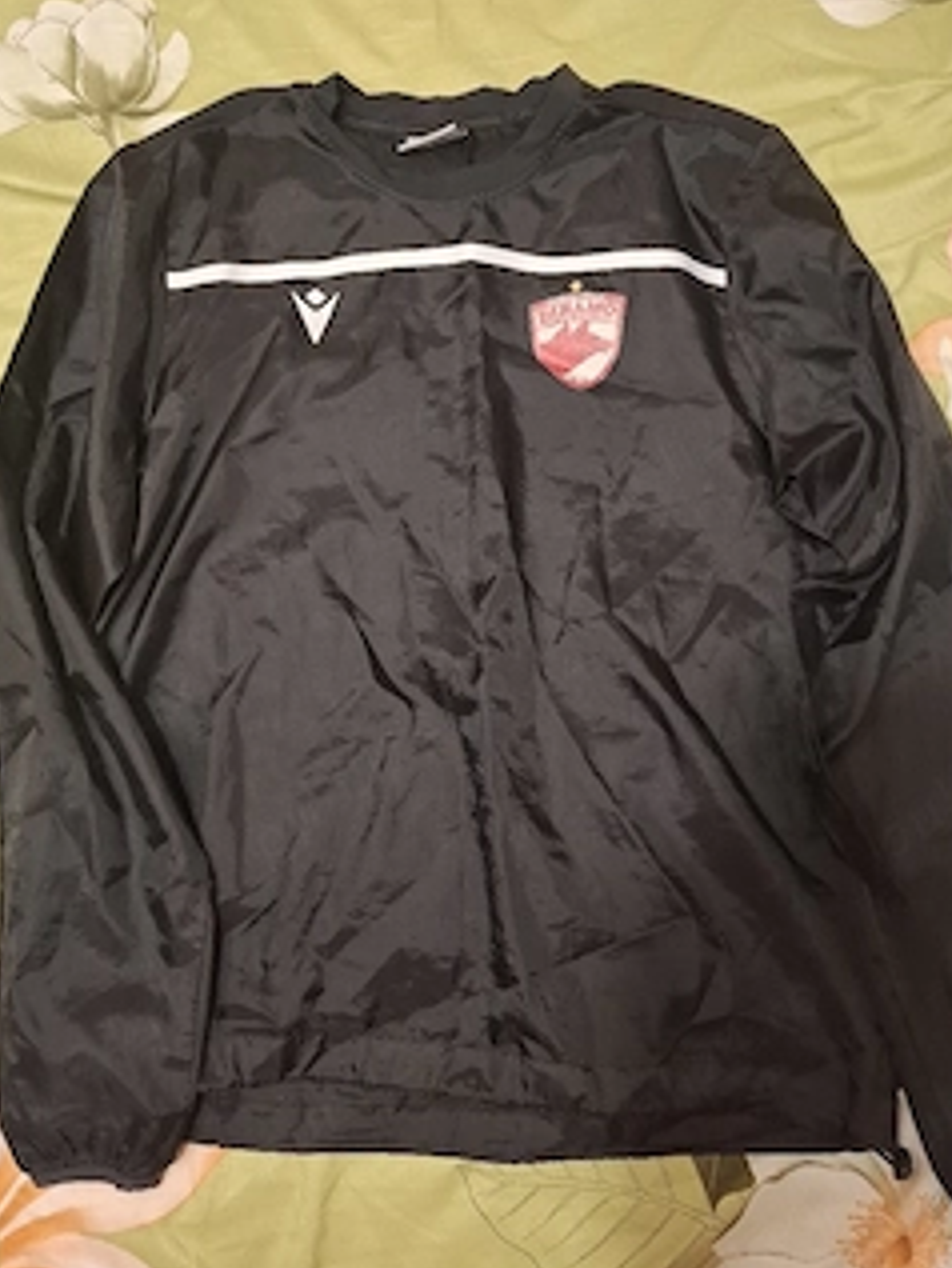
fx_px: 1063
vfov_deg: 61.1
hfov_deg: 48.2
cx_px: 460
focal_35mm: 29
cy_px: 500
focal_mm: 5.54
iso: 400
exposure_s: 1/33
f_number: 1.8
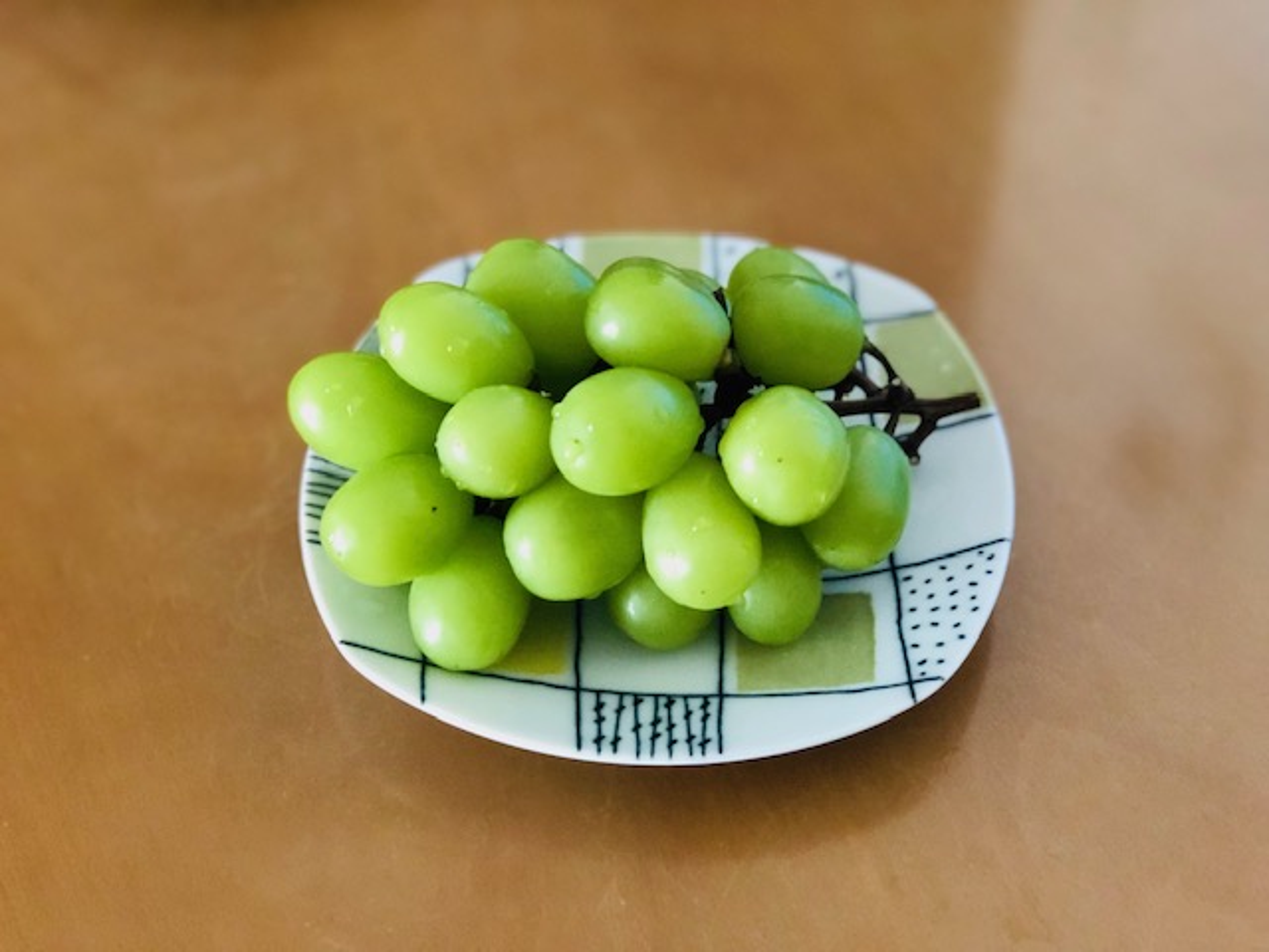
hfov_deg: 33.8
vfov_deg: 25.7
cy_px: 476
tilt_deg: -49.3
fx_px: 2090
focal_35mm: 57
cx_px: 634
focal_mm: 6.6
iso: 800
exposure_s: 1/30
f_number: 2.8
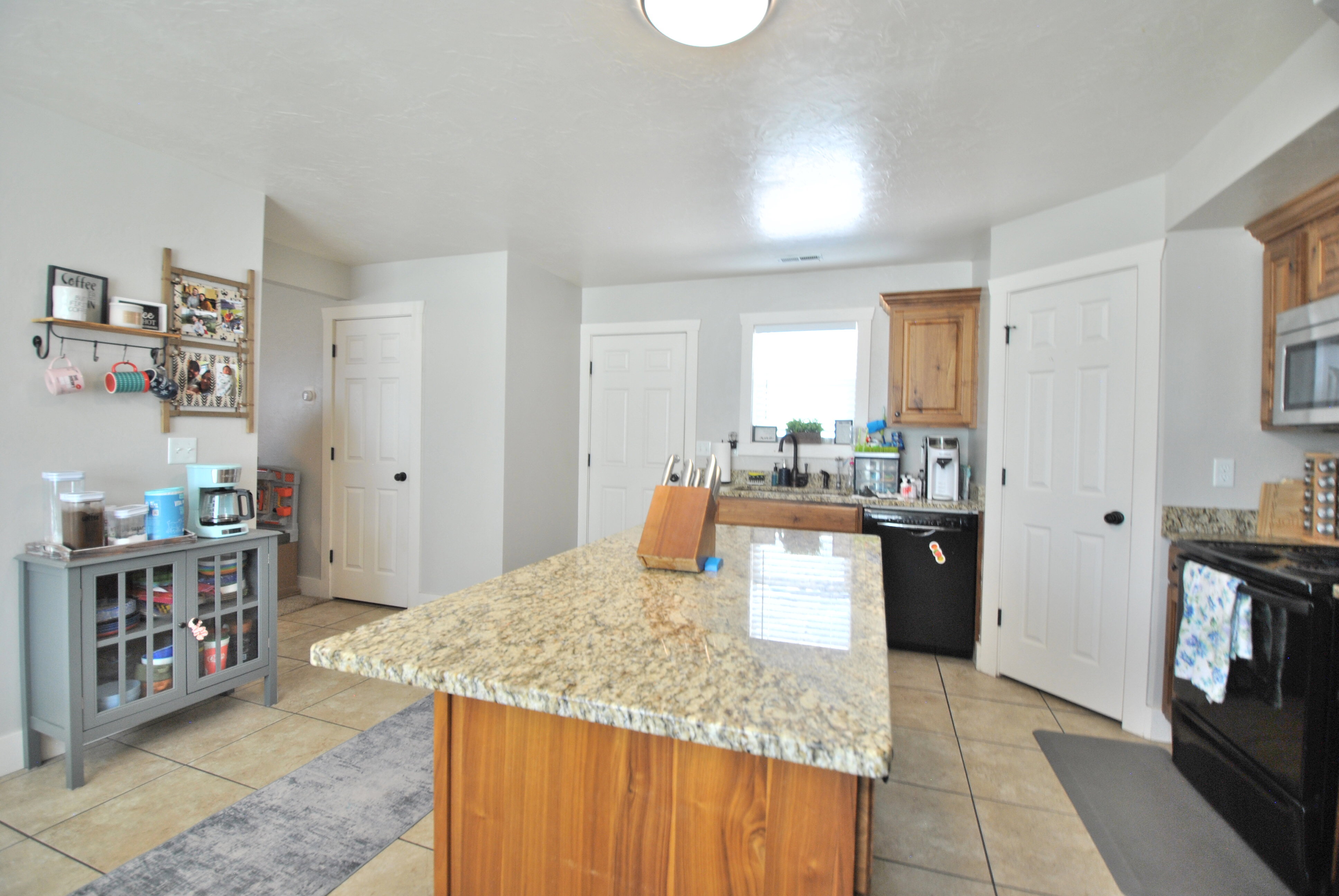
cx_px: 670
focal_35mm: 15
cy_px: 448
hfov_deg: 100.3
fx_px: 559
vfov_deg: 77.5
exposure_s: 1/30
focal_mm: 10
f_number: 3.5
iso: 200
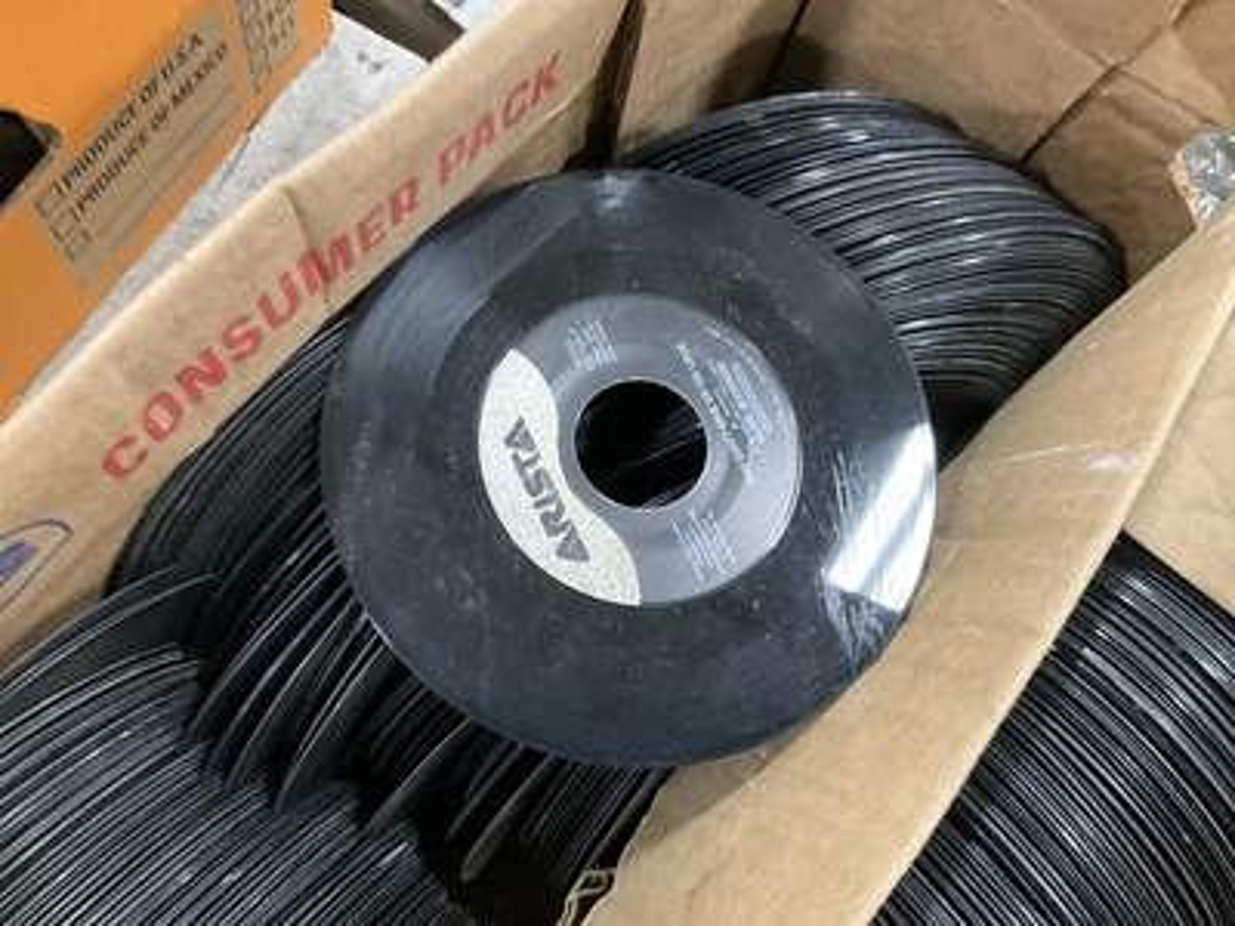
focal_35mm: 29
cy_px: 463
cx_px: 618
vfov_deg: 48.2
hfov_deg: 61.7
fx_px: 1035
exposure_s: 1/30
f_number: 1.8
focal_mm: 3
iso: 400
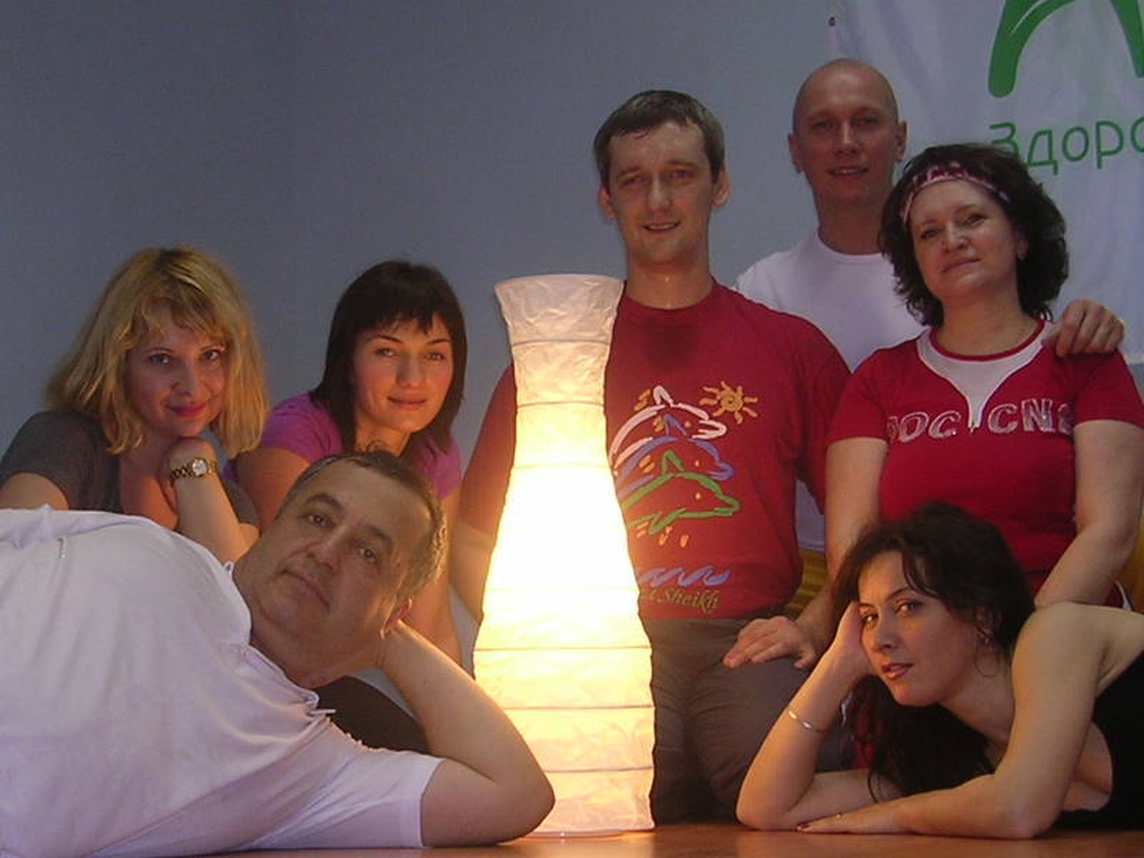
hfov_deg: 49.0
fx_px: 1256
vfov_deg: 37.7
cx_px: 572
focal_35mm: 38
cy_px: 429
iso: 100
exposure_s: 1/30
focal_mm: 5.8
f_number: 2.8
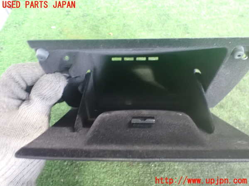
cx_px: 124
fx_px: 216
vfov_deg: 46.8
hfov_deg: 60.0
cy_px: 93
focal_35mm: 30
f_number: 2.3
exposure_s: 1/30
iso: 1600
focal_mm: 5.4
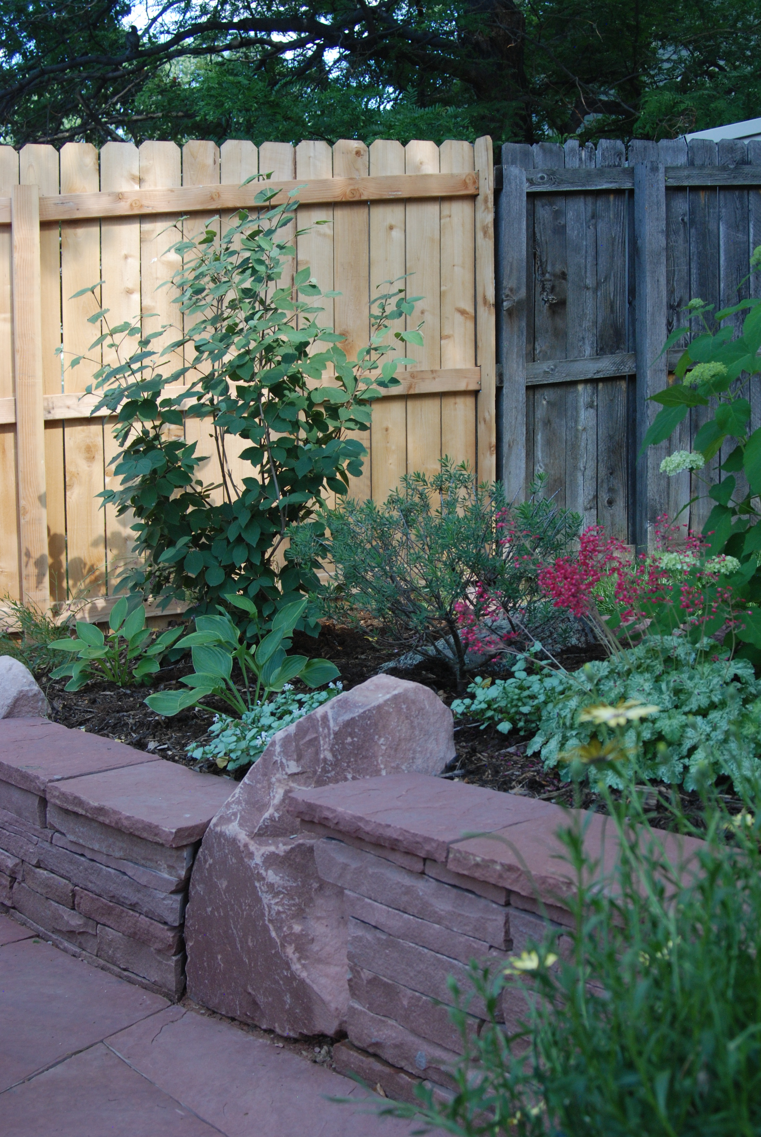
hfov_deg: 32.0
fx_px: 1328
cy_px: 568
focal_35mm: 42
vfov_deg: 46.3
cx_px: 380
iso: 400
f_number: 22
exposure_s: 1/250
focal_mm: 28
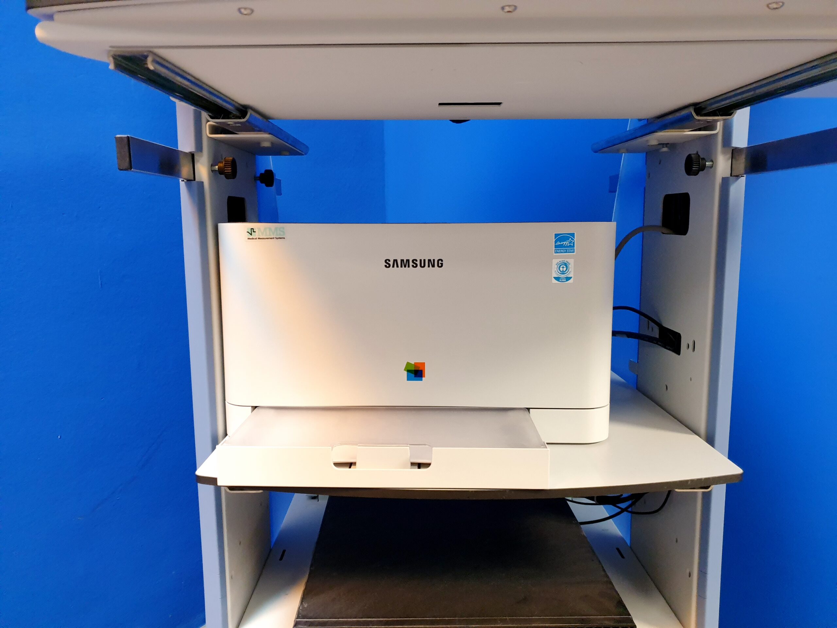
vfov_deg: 53.1
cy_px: 314
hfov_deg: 67.3
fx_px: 629
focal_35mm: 26
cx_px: 418
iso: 250
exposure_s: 1/50
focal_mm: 4.3
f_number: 1.5
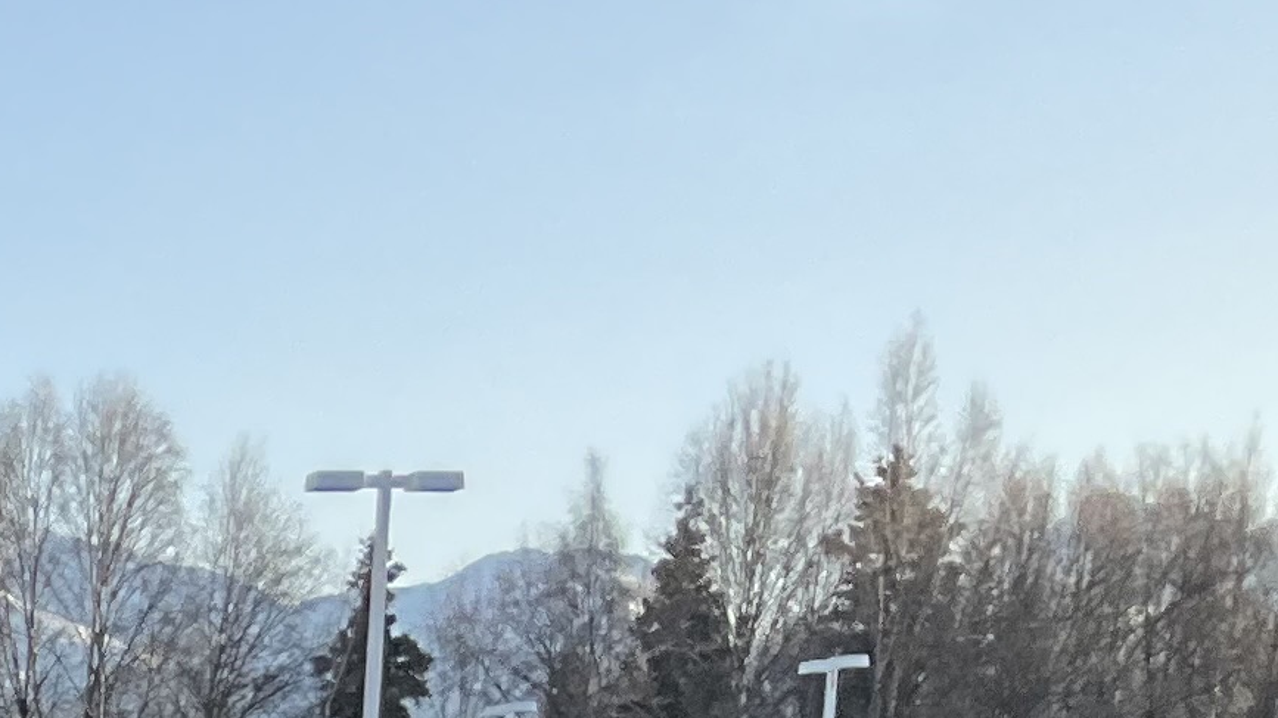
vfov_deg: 7.4
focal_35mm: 147
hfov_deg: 12.8
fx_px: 4980
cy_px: 2039
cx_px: -1291
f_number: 1.8
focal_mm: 3
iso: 25
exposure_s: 1/749
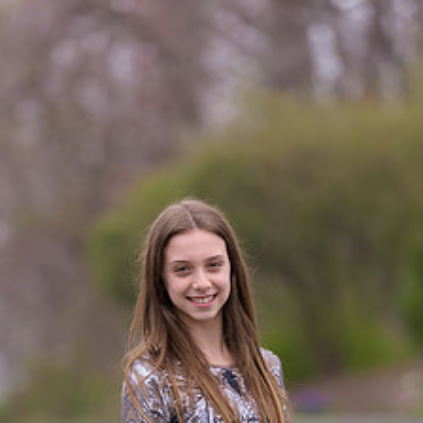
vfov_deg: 5.7
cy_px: 417
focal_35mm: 307
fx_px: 4244
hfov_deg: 5.7
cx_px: 240
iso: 400
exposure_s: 1/1000
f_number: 3.2
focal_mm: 180
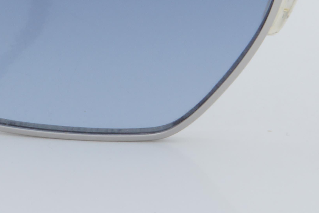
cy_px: -46
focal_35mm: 304
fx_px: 2692
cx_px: 377
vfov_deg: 4.5
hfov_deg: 6.7
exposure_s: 1/4
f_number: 32
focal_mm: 55
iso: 100
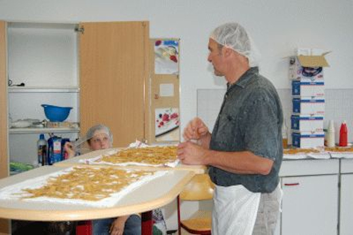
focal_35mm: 51
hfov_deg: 38.9
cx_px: 176
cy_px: 118
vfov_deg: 26.5
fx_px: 500
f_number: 4.5
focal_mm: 34
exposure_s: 1/60
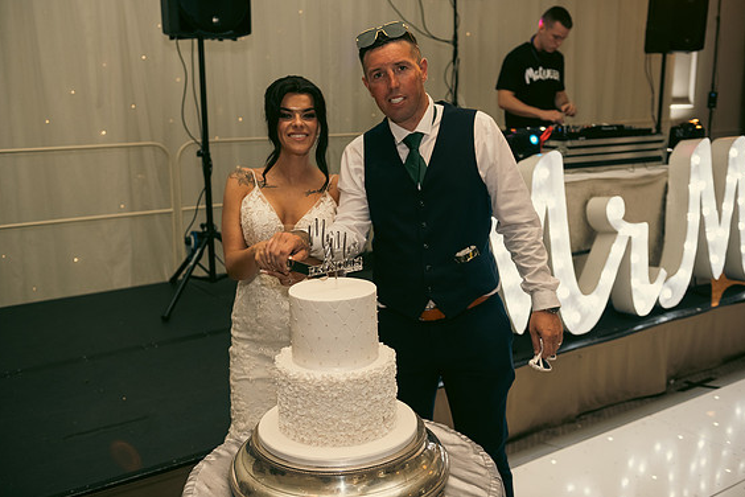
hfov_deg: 53.1
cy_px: 244
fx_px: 745
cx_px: 374
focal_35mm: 36
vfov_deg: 36.9
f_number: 3.5
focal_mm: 35
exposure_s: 1/160
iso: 800
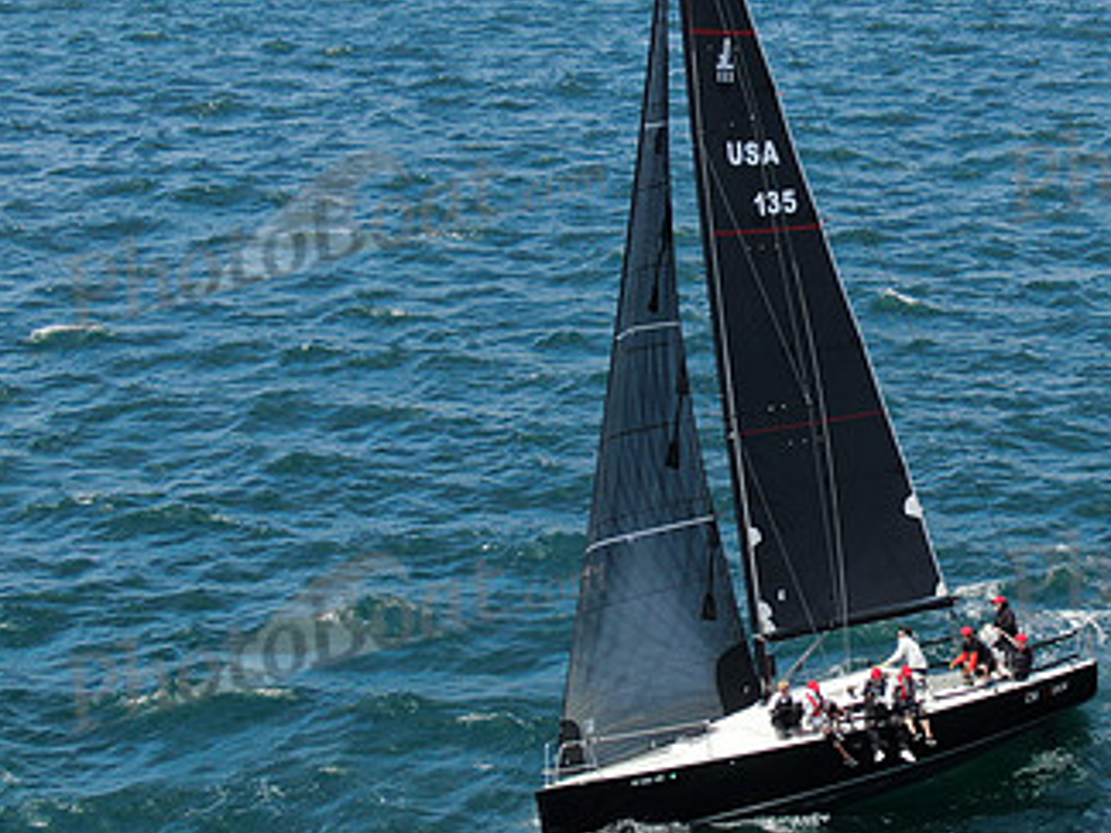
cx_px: 809
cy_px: 379
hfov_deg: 22.6
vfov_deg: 17.2
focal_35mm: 86
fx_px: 2760
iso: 100
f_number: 3.8
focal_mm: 8.6
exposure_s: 1/500
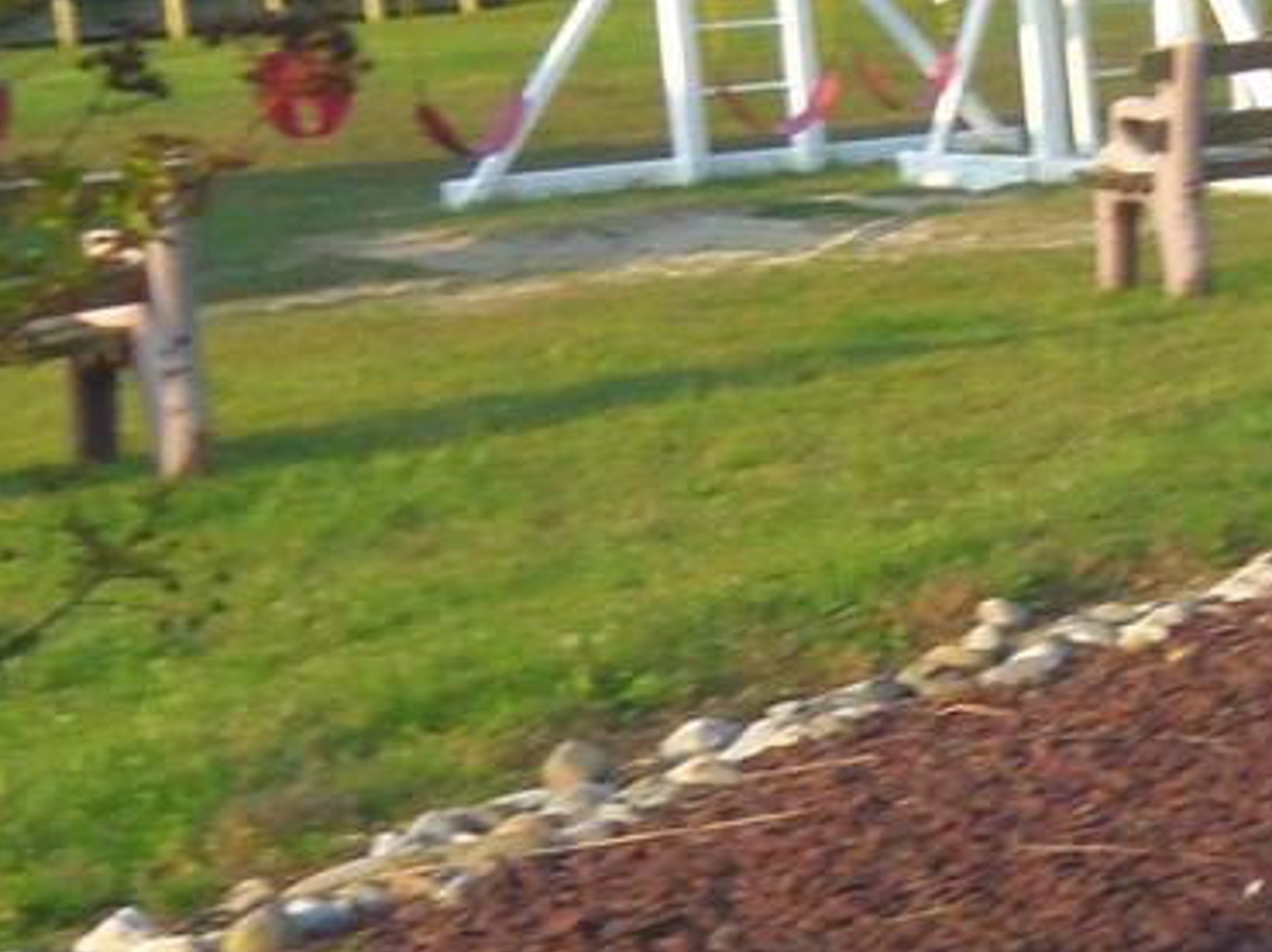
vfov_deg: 13.6
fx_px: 4003
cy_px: 533
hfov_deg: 16.4
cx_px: 1953
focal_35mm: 109
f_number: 10.8
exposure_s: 1/50
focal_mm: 5
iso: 100
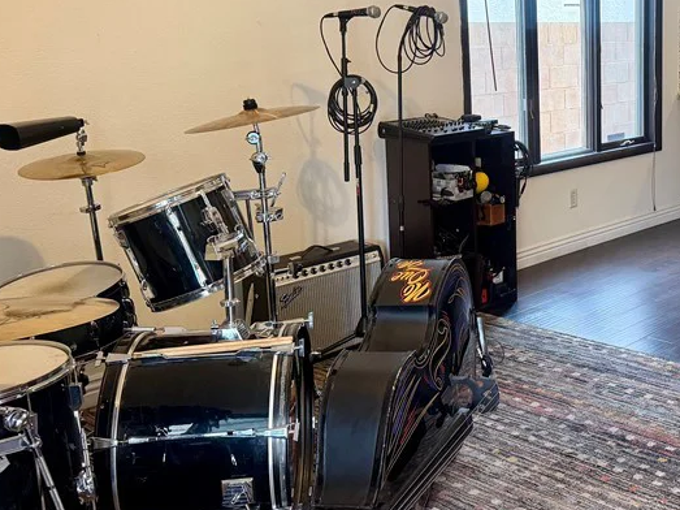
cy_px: 173
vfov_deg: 30.7
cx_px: 605
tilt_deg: -9.9
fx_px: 923
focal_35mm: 47
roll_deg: +0.8
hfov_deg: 37.9
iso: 250
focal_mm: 6.76
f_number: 1.78
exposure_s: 1/120
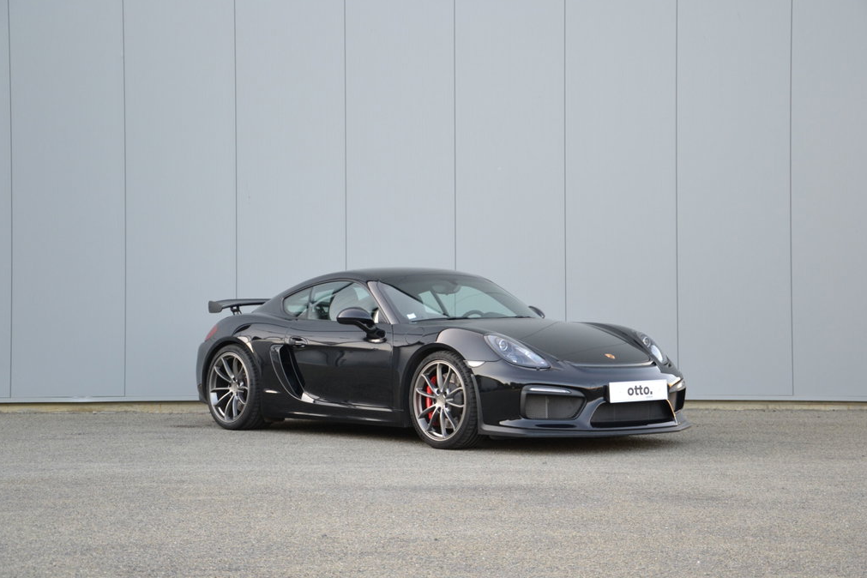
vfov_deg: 17.9
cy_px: 288
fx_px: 1830
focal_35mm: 76
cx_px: 436
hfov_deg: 26.7
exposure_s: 1/125
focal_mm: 50
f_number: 5.6
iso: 400
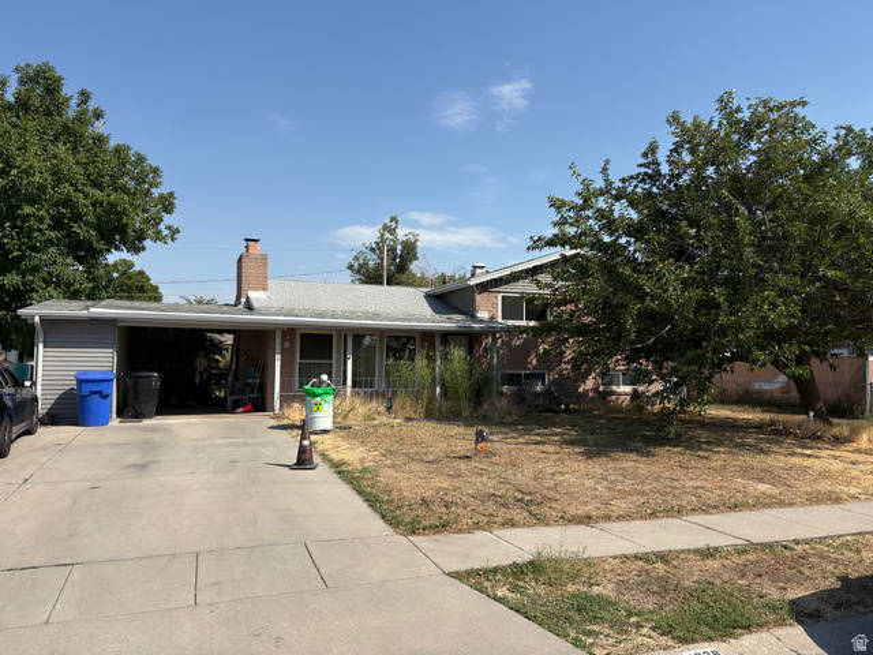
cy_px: 328
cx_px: 436
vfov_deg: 53.1
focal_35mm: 26
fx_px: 656
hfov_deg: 67.3
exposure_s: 1/4950
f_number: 1.6
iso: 50
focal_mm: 5.96
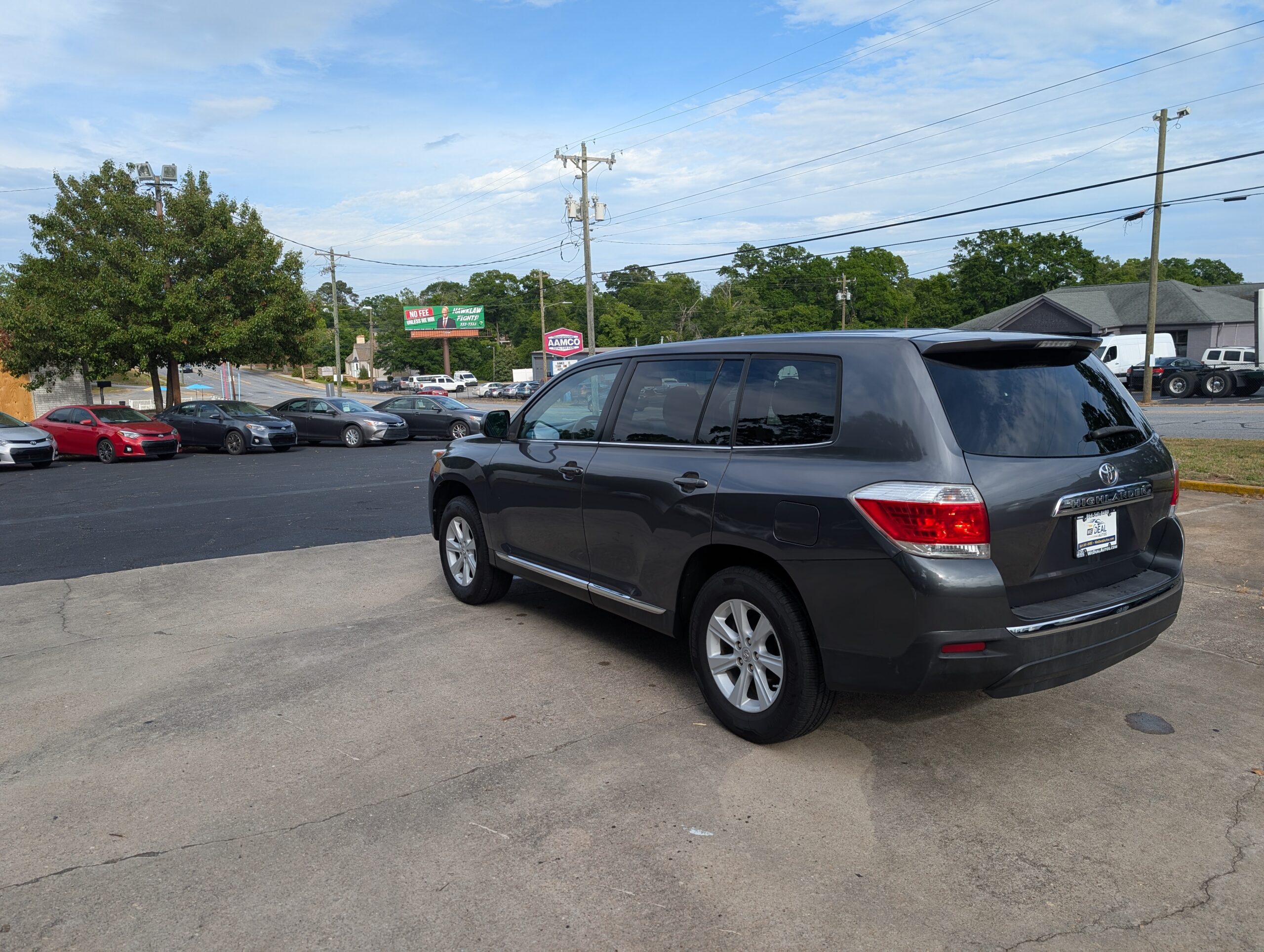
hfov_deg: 71.5
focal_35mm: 24
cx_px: 632
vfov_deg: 56.9
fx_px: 878
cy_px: 476
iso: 20
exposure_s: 1/623
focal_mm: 6.9
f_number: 1.68
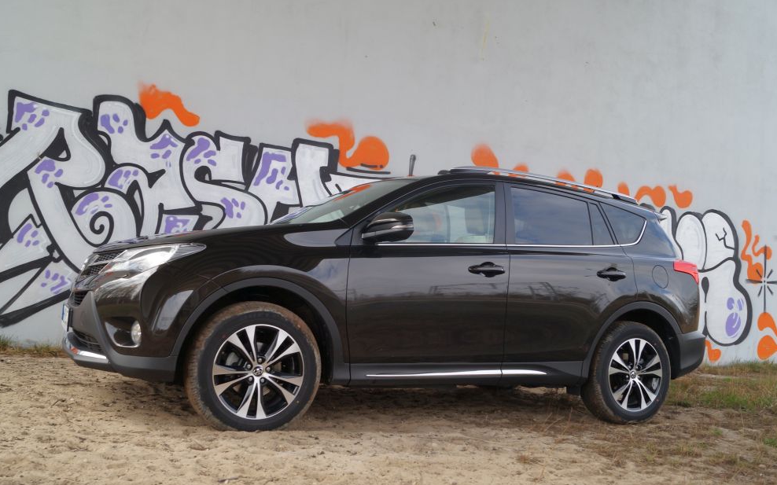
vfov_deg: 37.2
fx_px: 720
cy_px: 234
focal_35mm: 34
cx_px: 385
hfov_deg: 56.7
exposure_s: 1/80
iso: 100
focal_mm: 22
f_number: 7.1
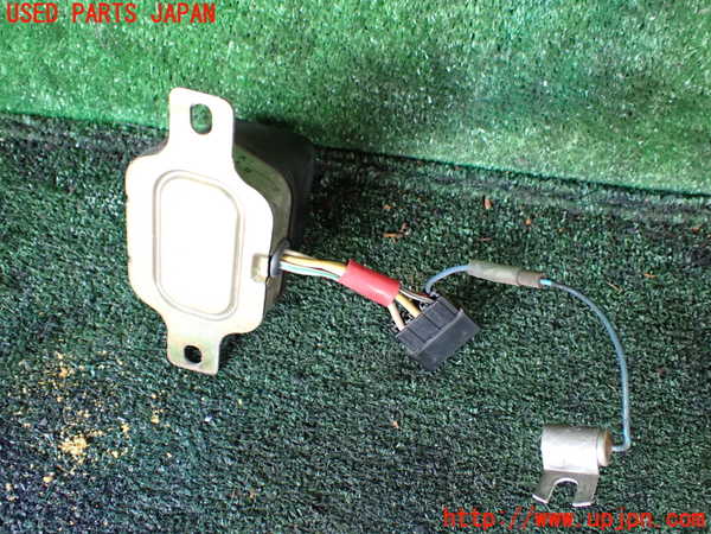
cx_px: 356
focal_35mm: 30
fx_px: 616
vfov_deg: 46.8
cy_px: 267
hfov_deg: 60.0
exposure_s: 1/100
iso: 800
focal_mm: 5.4
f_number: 2.3
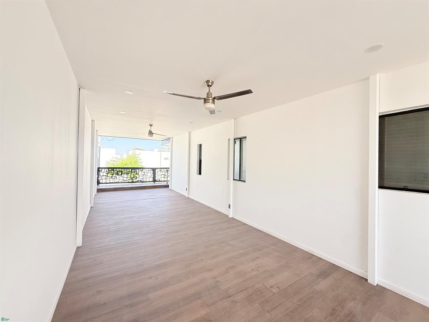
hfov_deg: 102.1
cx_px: 214
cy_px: 161
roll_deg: -1.0
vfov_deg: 85.7
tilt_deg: +1.9
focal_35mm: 14
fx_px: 174
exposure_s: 1/254
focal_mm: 2.22
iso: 64
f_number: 2.2
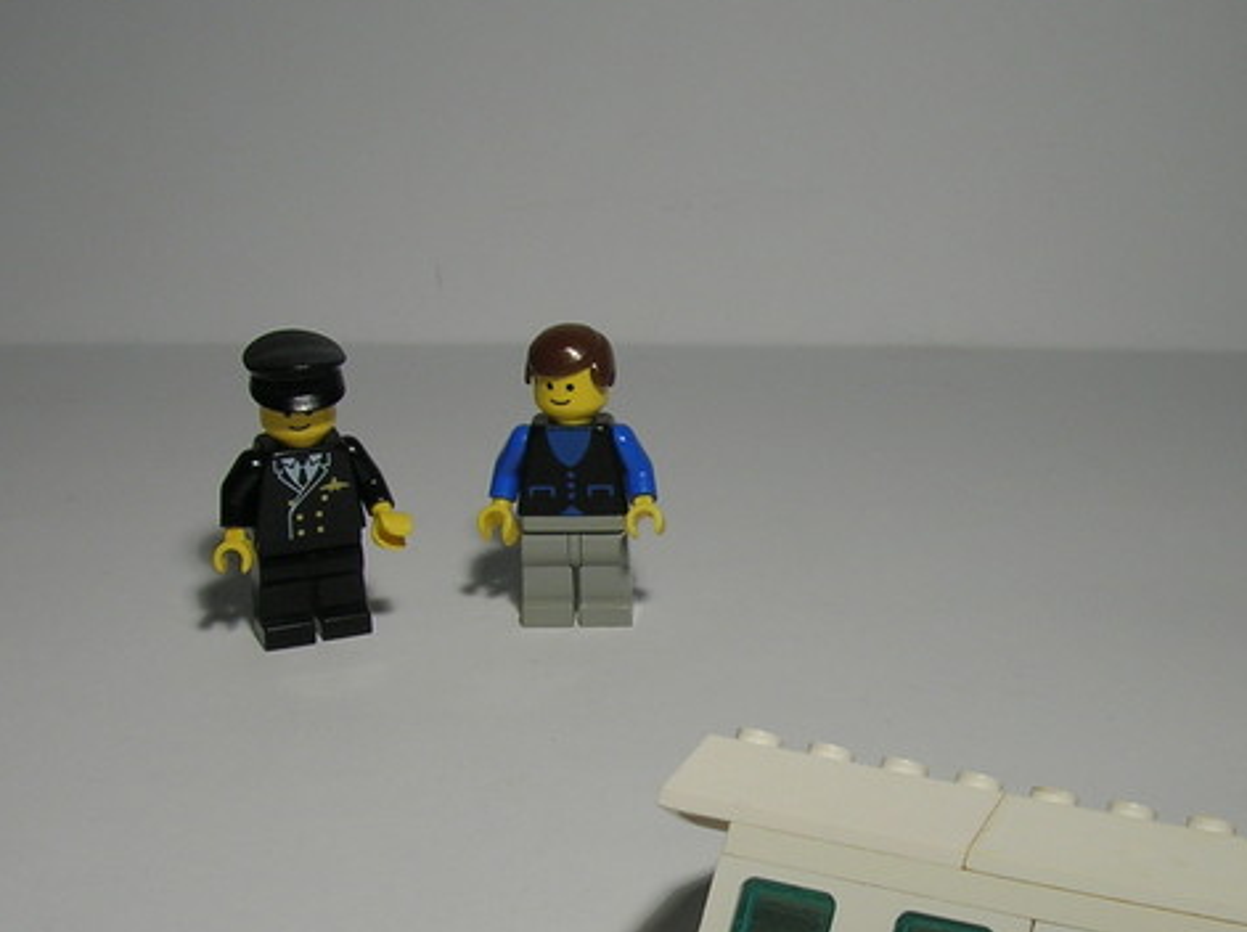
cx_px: 977
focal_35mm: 65
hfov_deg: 29.3
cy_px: 661
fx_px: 2339
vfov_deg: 22.4
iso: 50
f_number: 4.9
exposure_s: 1/24.8
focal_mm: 5.7
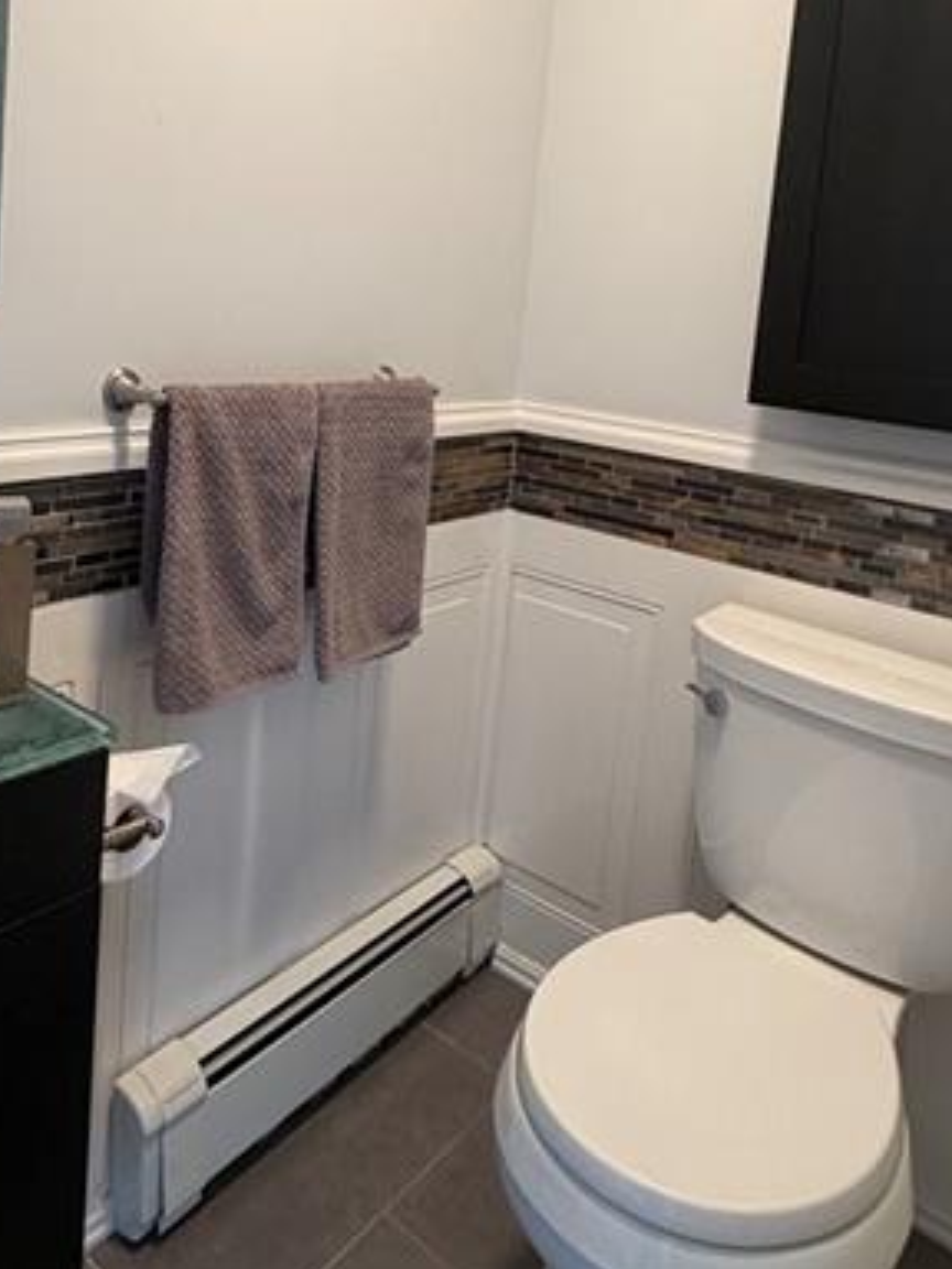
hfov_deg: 49.4
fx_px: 1027
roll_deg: -4.6
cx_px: 374
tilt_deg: -5.8
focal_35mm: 28
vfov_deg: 61.4
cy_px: 390
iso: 200
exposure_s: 1/60
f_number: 2.2
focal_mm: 2.22
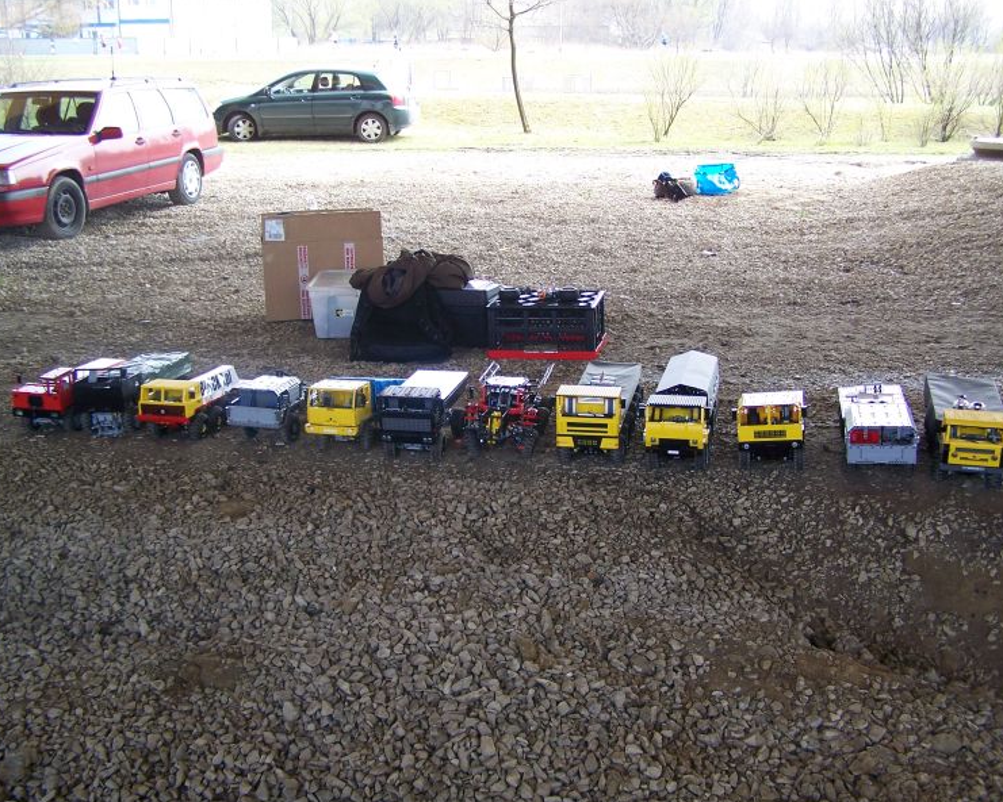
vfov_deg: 37.3
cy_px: 400
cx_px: 522
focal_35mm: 40
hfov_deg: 45.8
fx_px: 1188
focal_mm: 6.3
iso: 80
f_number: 2.8
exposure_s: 1/125
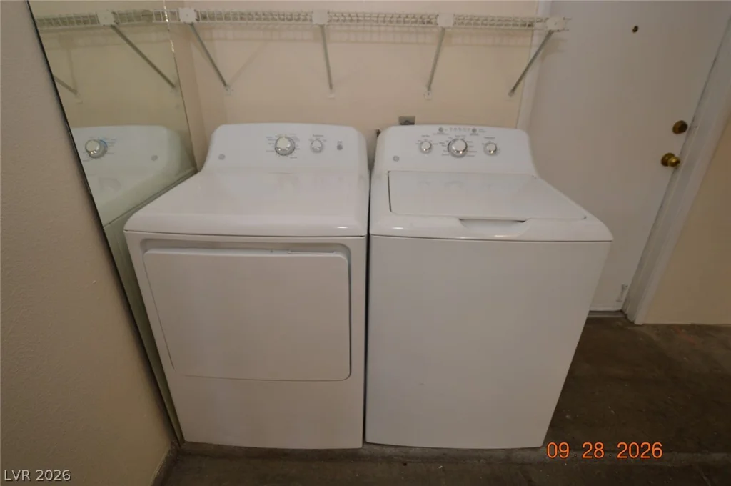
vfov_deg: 67.2
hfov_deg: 90.1
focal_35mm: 18
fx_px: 365
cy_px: 243
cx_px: 366
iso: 640
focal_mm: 12
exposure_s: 1/60
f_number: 3.5
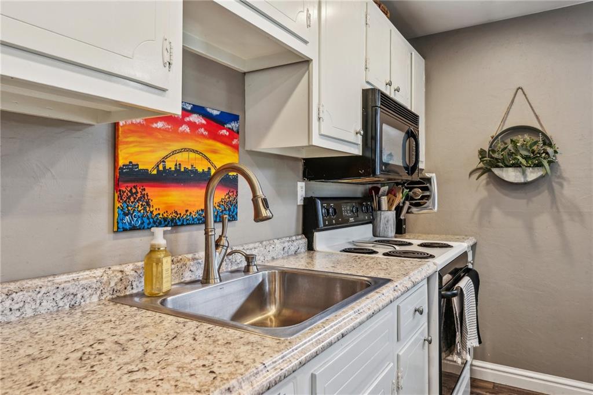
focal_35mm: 24
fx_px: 395
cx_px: 296
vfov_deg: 53.1
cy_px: 198
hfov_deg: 73.7
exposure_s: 1/5
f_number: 11
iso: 80
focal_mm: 24
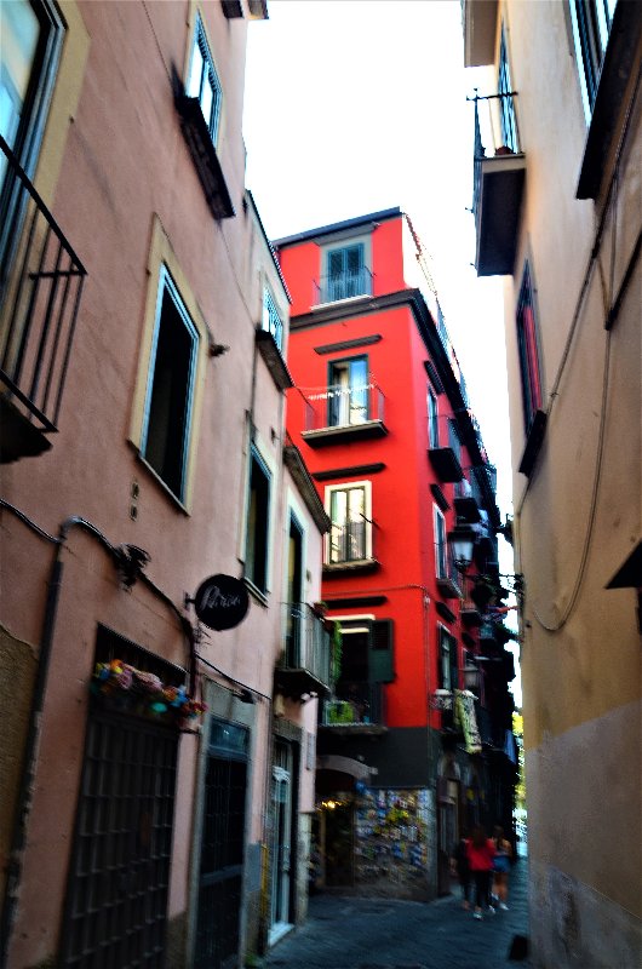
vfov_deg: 67.5
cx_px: 321
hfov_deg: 47.7
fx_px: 725
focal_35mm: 27
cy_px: 484
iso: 400
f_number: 9
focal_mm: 18
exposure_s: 1/25
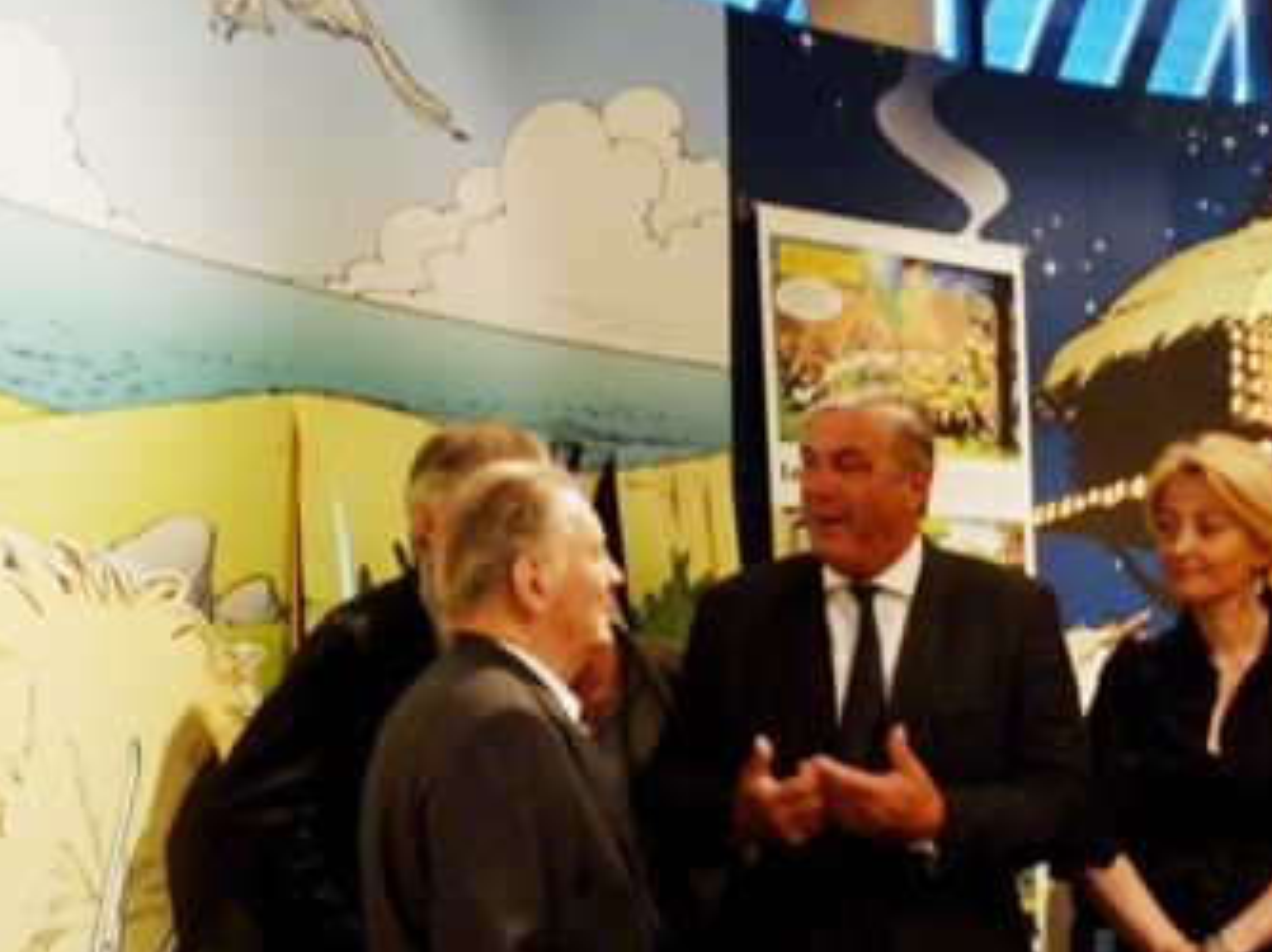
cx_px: 781
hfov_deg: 34.8
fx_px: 2020
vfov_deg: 26.4
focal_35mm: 55
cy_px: 594
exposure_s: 1/10
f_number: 3.8
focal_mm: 7.4
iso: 800
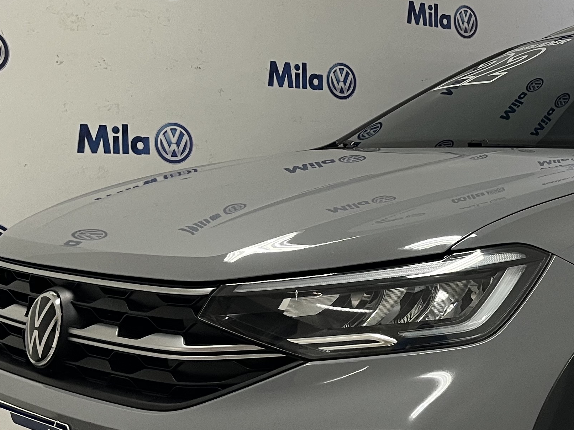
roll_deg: -0.5
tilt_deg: -4.9
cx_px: 570
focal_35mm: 65
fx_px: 1078
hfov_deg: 28.1
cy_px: 260
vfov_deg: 22.6
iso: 100
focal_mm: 5.1
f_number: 1.6
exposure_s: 1/60
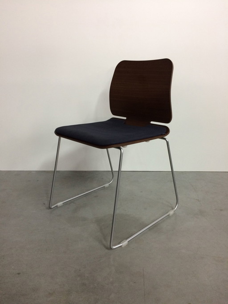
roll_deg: +0.1
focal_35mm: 29
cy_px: 152
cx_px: 114
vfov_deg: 61.7
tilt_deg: -16.7
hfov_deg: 48.2
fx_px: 255
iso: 200
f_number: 2.2
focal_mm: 4.15
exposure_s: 1/33
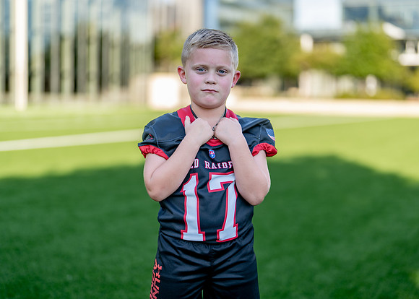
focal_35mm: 56
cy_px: 139
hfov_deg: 34.7
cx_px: 223
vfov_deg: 25.2
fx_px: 669
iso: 100
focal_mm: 50
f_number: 1.2
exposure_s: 1/1600
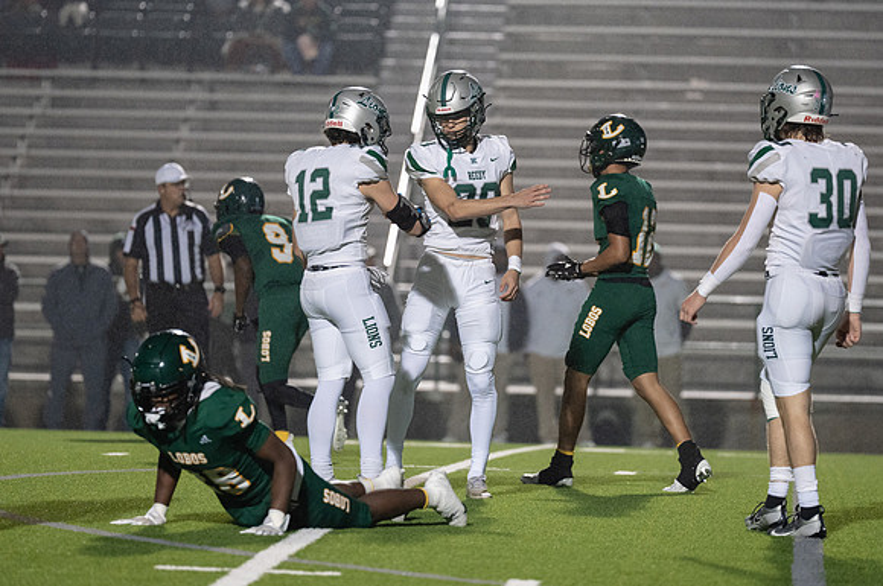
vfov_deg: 5.4
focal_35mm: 252
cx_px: 460
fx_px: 6166
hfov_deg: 8.2
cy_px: 233
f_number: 2.8
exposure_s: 1/1250
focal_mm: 200
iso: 3200
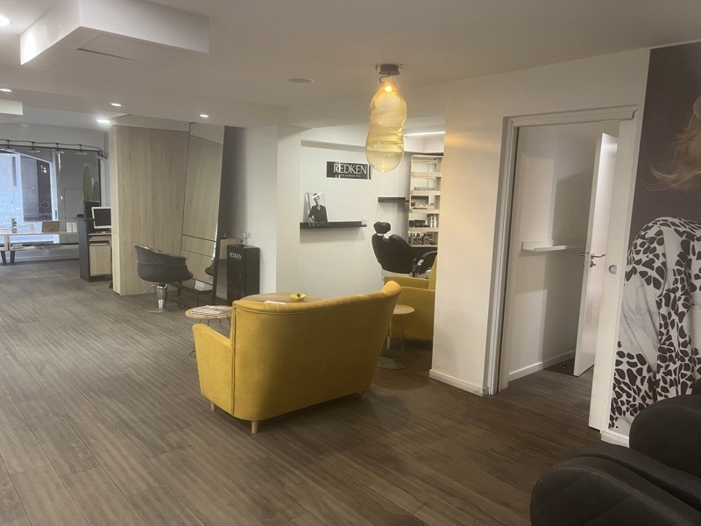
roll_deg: -1.2
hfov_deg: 67.3
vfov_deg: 53.1
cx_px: 350
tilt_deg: -7.1
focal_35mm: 26
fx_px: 527
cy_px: 263
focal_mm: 5.7
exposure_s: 1/50
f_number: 1.5
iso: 80
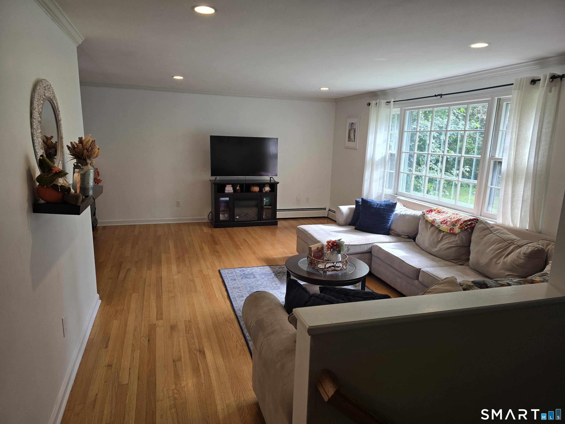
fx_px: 375
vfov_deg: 58.9
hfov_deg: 73.9
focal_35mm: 23
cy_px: 212
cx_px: 282
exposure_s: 1/120
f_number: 1.7
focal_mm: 6.3
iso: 50
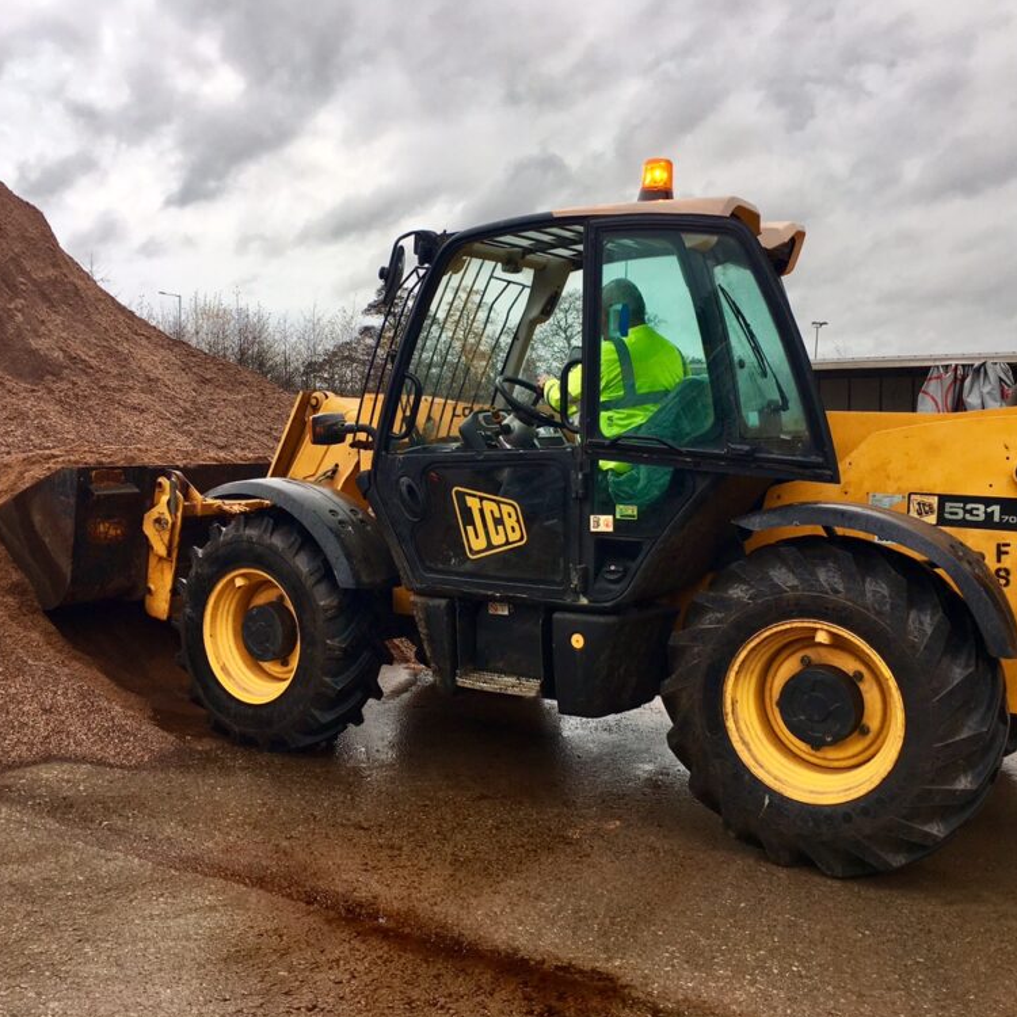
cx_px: 529
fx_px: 1163
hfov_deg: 47.2
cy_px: 514
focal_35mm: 35
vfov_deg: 47.2
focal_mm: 4.15
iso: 25
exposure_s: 1/212
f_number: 2.2
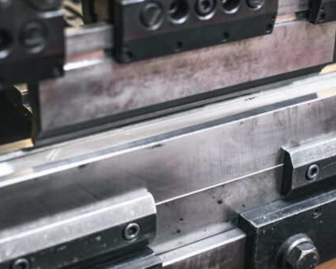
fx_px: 796
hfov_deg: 23.8
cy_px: 109
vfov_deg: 19.2
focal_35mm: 80
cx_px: 183
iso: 110
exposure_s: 1/40
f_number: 1.4
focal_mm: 35
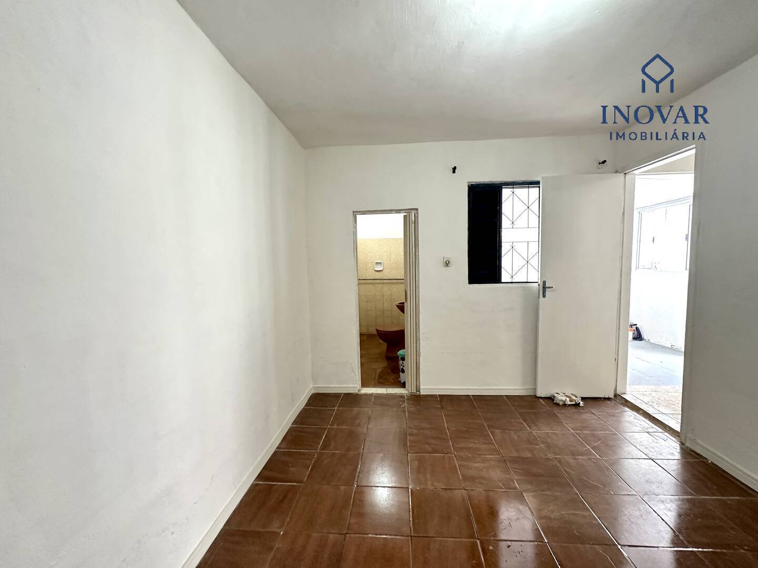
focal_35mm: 14
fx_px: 307
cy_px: 284
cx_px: 379
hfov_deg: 102.1
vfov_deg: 85.7
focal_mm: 2.22
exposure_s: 1/60
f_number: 2.2
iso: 320
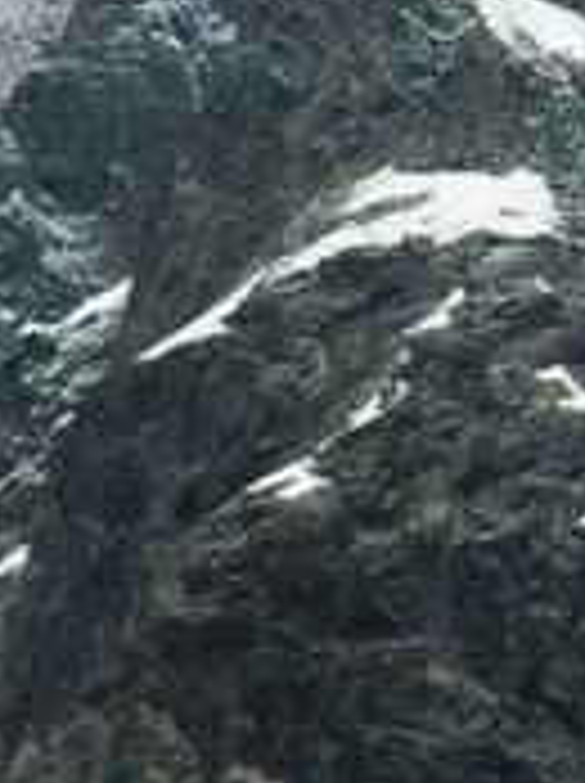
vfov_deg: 2.0
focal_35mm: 970
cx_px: 1912
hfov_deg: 1.5
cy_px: -342
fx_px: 21911
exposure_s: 1/3200
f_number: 14
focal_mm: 130
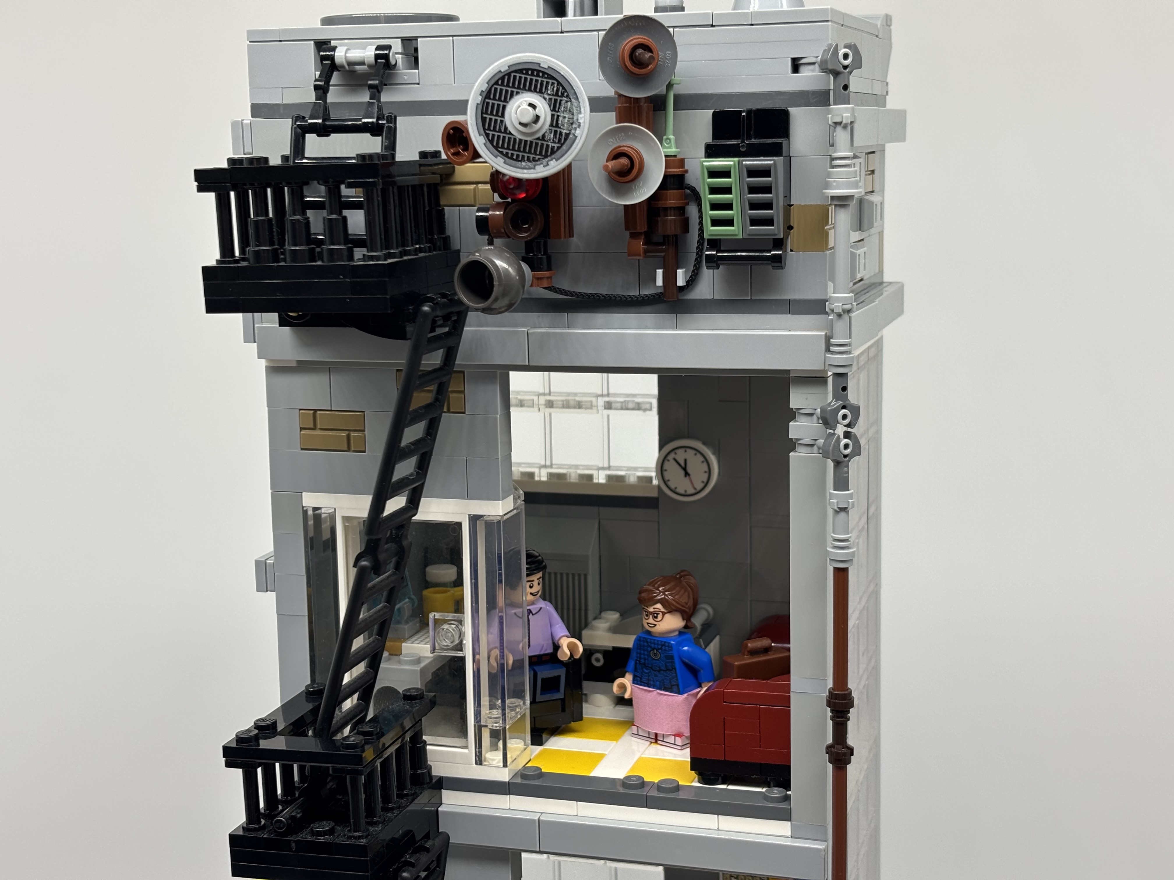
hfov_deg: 36.8
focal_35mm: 52
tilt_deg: -9.8
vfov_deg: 28.0
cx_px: 587
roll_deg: +1.1
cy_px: 440
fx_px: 1764
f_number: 1.6
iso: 32
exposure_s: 1/122
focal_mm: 5.96
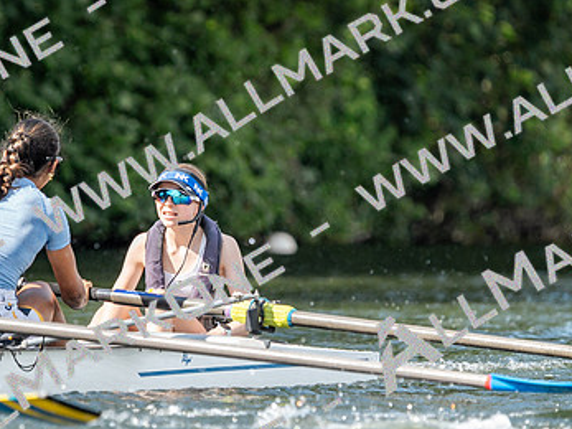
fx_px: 11794
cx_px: 236
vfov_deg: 2.1
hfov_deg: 2.8
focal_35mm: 714
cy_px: 238
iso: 800
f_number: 6.3
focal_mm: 444
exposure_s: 1/2000
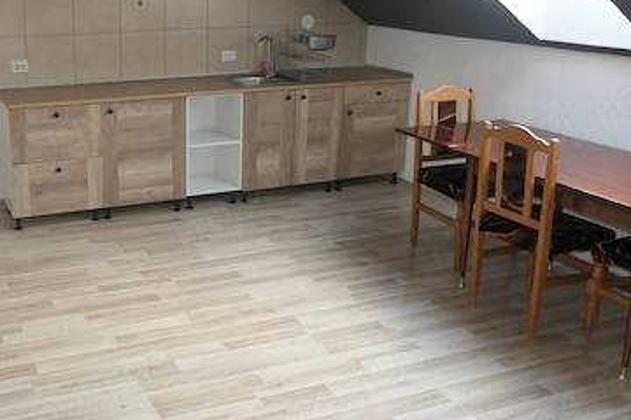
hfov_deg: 46.8
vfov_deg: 33.1
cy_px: 144
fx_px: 701
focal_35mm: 40
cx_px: 161
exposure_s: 1/60
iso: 250
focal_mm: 8.8
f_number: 3.3
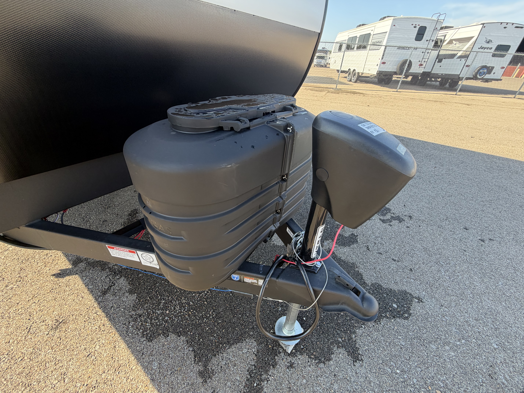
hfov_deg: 102.1
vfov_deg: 85.7
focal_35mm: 14
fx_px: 212
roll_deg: -3.3
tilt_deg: -33.2
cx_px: 262
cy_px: 196
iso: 40
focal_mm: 2.22
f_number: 2.2
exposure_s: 1/159
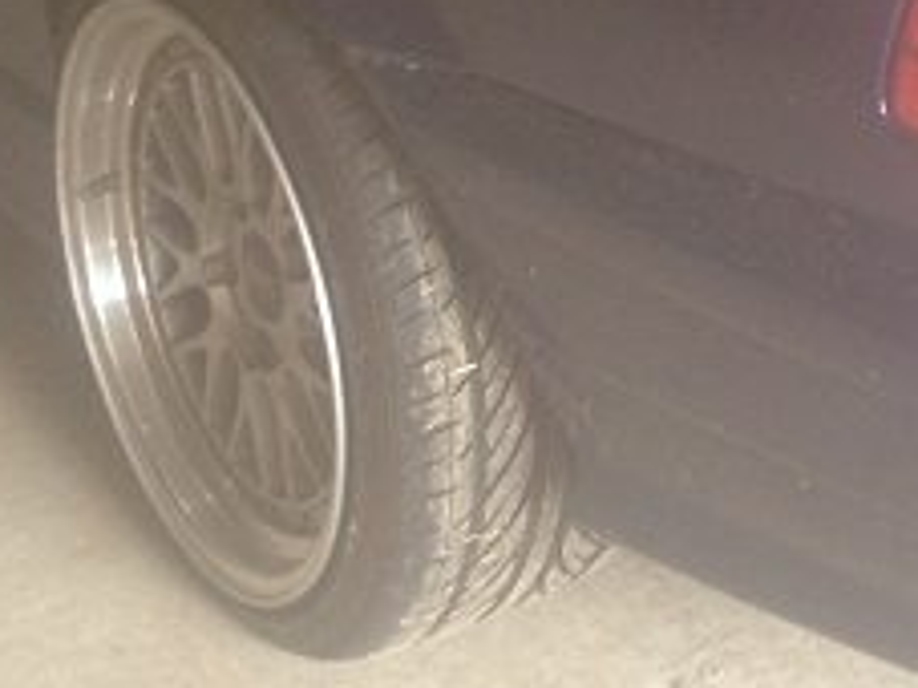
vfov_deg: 11.5
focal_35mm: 126
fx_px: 3340
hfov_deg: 15.5
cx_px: 821
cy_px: -146
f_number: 2.4
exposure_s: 1/20
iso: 64
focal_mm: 4.28
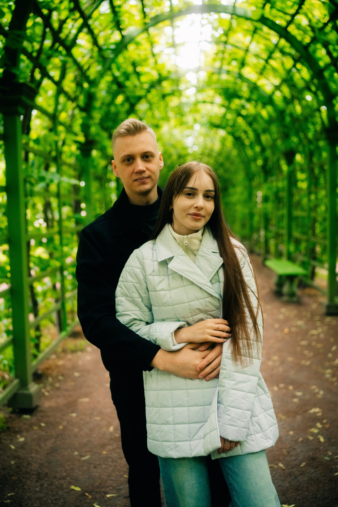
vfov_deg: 54.4
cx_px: 169
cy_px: 254
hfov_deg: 37.9
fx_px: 493
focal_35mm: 35
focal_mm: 35
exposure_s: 1/200
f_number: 1.8
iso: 1600
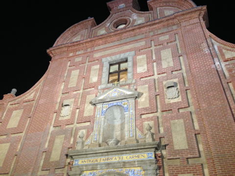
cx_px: 118
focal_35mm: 33
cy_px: 88
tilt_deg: +39.9
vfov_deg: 42.9
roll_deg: -5.0
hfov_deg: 55.4
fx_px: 224
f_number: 2.4
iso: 160
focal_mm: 4.12
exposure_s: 1/20
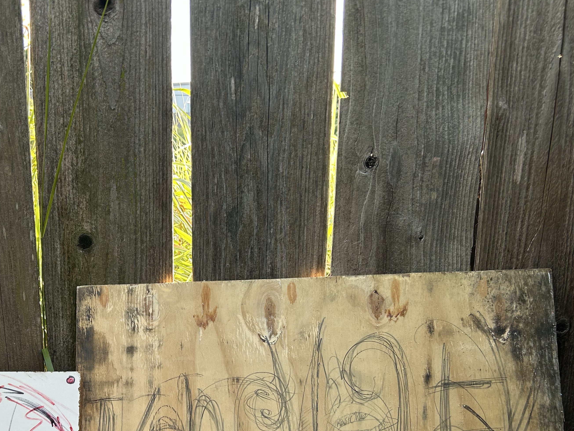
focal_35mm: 40
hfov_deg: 45.7
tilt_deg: -15.1
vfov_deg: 35.2
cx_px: 169
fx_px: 663
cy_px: 318
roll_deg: +0.5
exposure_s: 1/121
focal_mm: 5.7
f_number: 1.5
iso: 50
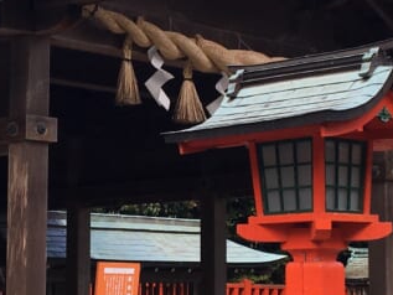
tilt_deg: +5.8
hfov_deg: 16.8
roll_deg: -1.7
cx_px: 125
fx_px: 1329
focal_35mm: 117
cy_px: 169
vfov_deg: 12.7
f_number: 2.2
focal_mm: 4.15
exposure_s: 1/273
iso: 25
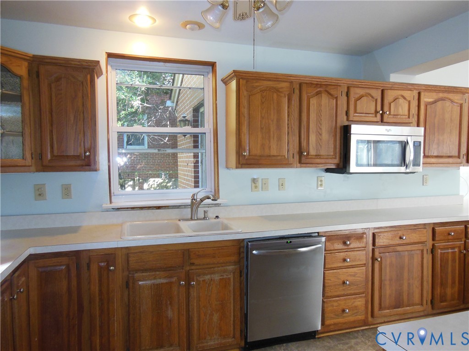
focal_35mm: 25
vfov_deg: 54.9
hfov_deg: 69.4
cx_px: 234
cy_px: 176
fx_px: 339
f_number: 3.5
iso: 320
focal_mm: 4.5
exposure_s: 1/30
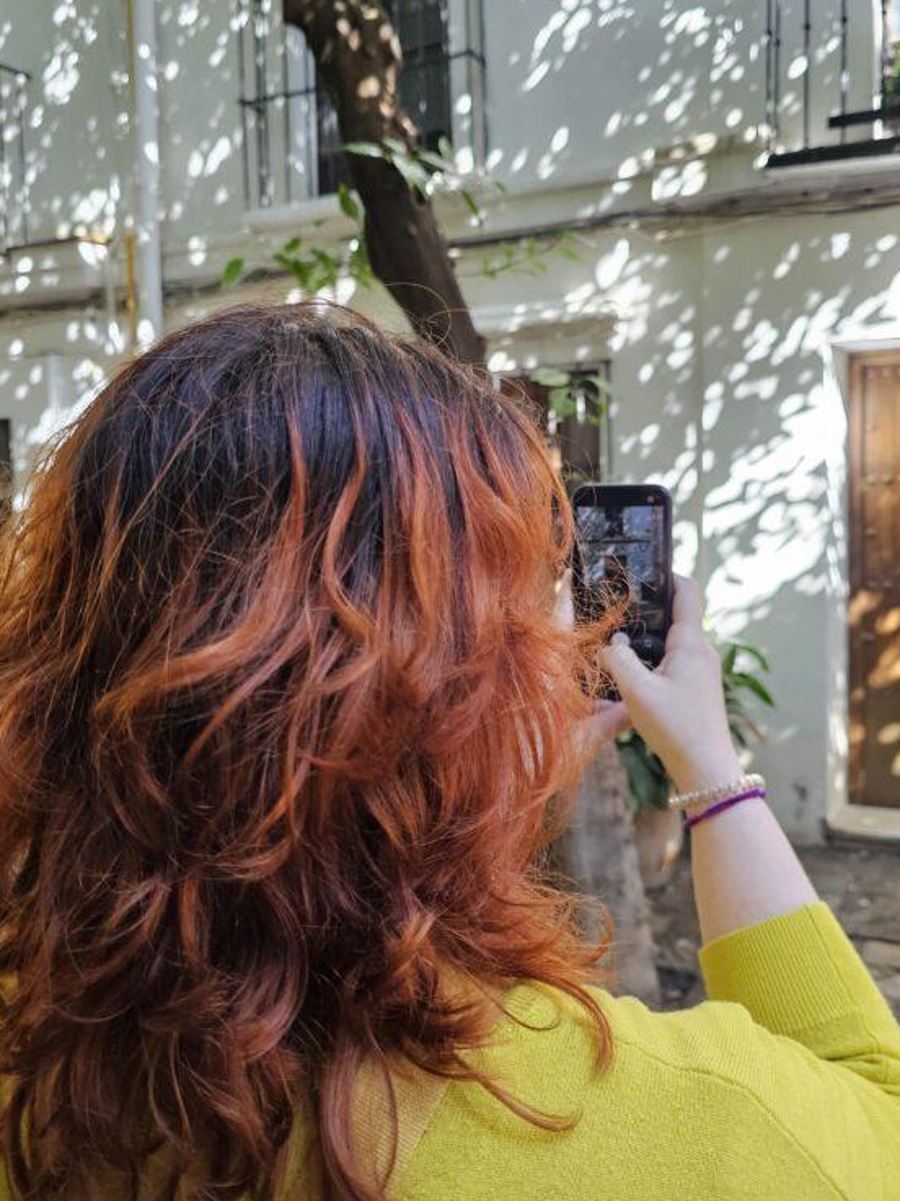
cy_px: 563
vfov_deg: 56.8
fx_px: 1109
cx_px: 489
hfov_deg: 44.1
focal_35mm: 32
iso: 160
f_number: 1.7
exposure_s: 1/180
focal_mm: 6.3
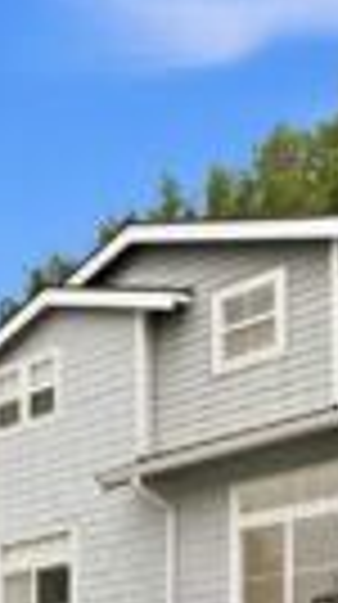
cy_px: 493
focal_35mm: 69
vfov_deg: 29.8
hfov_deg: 16.1
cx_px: -158
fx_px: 1104
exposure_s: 1/80
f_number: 9
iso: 400
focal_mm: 22
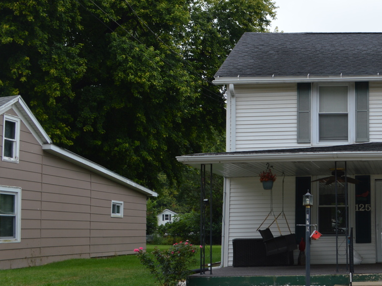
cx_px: 405
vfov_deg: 23.6
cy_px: 162
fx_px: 684
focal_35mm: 62
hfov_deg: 28.7
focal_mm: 20
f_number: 7.1
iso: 100
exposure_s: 1/200
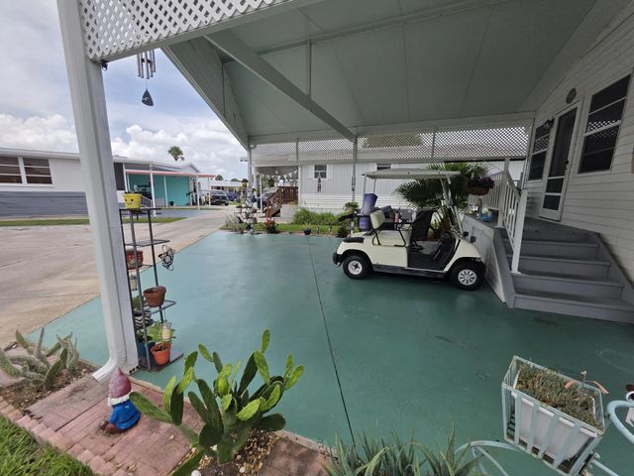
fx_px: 238
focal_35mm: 13
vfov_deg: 89.9
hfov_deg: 106.2
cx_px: 317
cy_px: 238
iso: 50
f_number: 1.9
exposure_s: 1/2000
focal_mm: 2.2
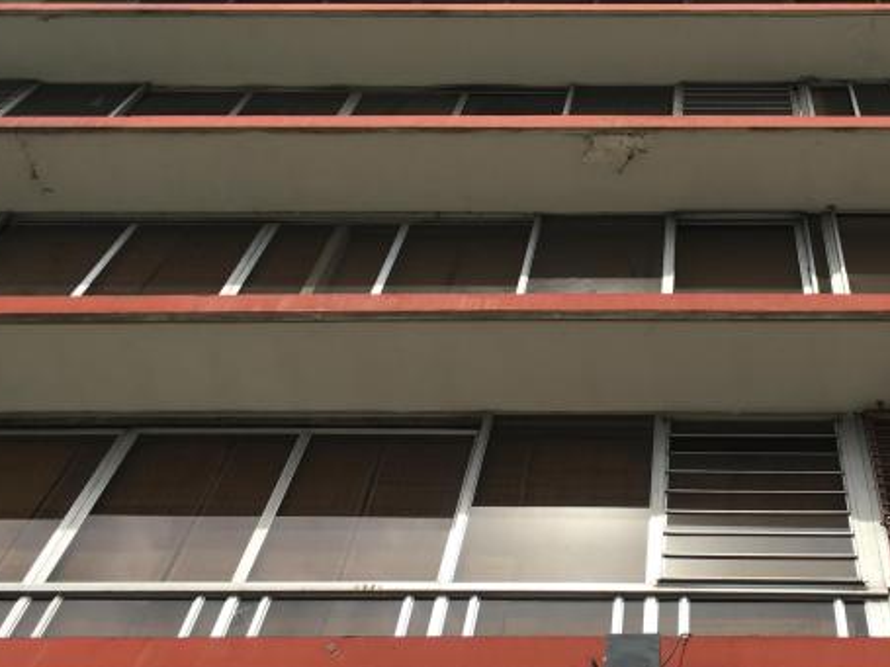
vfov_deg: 28.3
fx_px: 1311
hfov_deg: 36.4
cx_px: 690
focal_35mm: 51
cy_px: 203
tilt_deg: +64.1
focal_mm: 4.15
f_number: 2.2
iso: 25
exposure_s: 1/1923
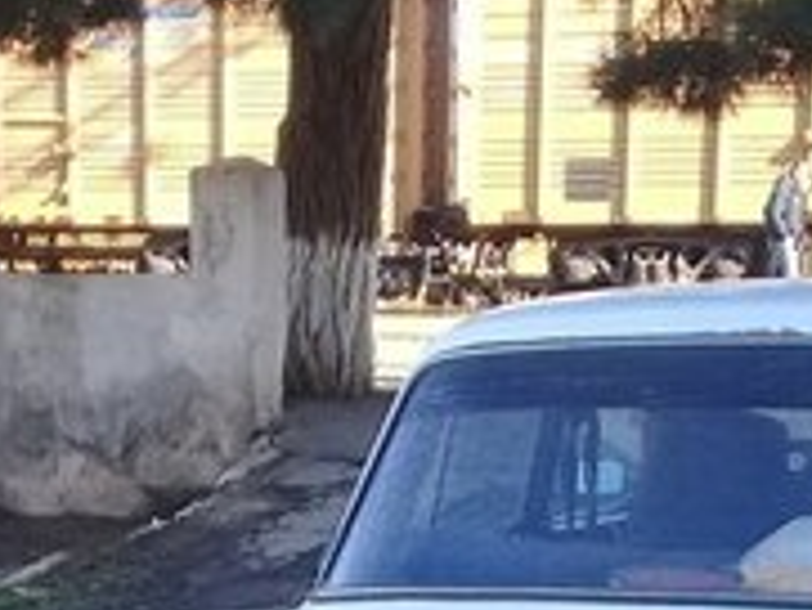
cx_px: 283
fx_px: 2652
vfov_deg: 12.4
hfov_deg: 17.4
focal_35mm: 113
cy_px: 958
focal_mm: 3.3
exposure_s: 1/185
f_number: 2.2
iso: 50
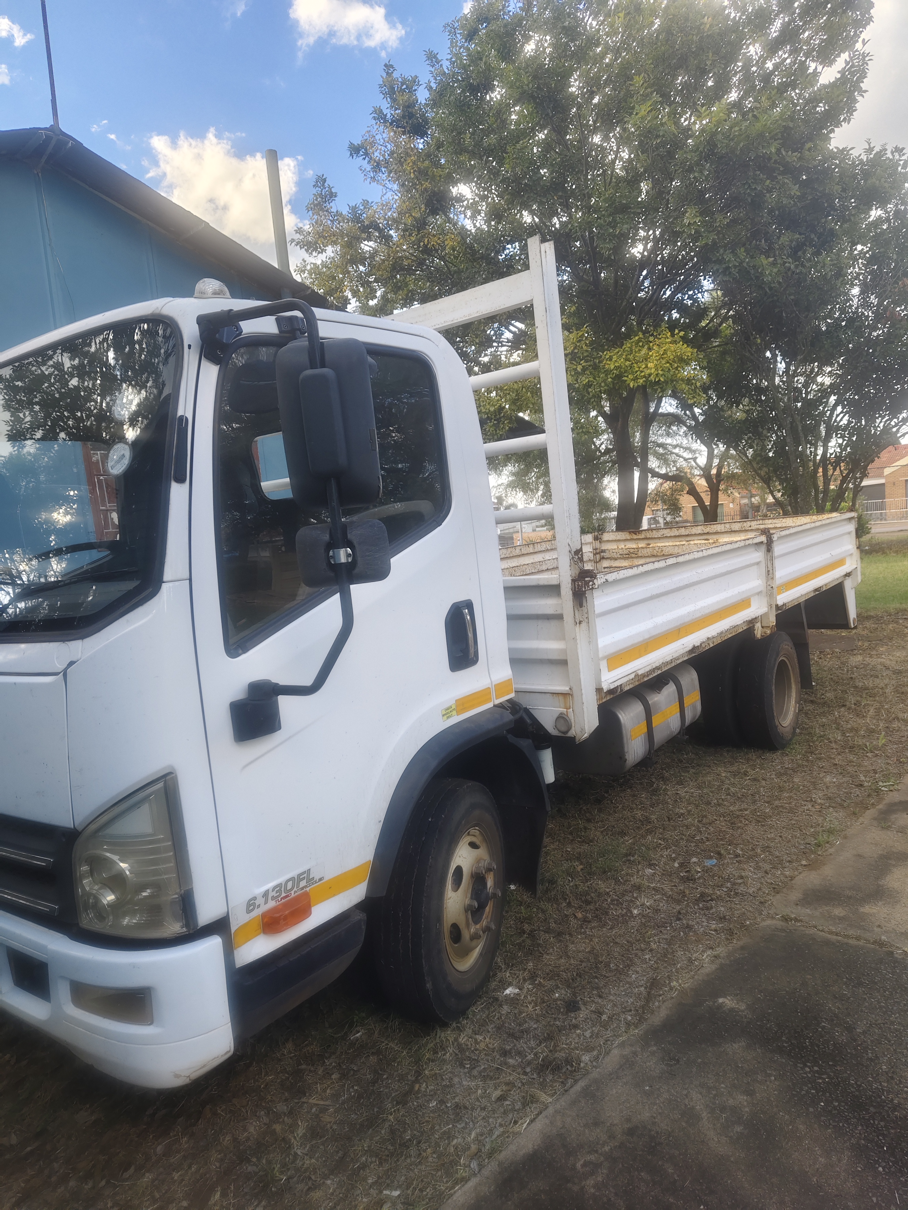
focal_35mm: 23
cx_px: 454
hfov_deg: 58.9
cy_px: 605
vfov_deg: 73.9
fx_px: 804
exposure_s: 1/115
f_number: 1.88
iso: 50
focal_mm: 5.56
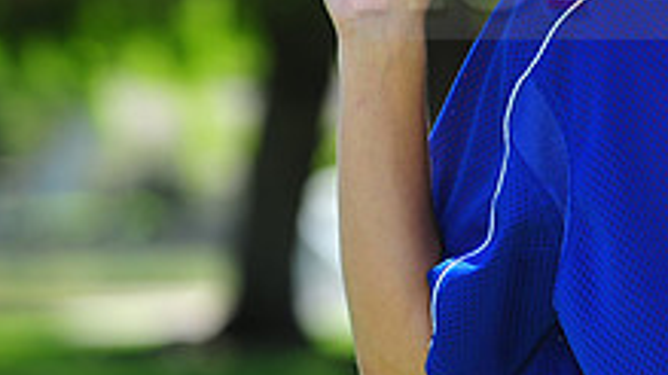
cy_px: -52
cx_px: 851
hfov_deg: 4.7
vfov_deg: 2.7
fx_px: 8092
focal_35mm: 457
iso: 200
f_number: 5.6
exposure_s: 1/320
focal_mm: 165
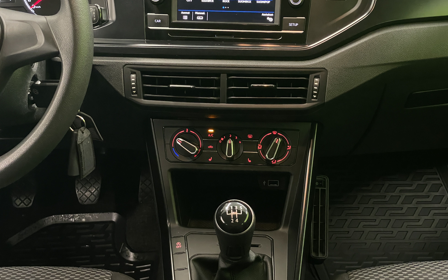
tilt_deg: -24.5
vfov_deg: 22.7
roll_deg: +1.2
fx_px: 696
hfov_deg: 35.7
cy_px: 117
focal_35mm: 57
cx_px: 226
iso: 640
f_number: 2
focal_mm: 6
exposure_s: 1/33
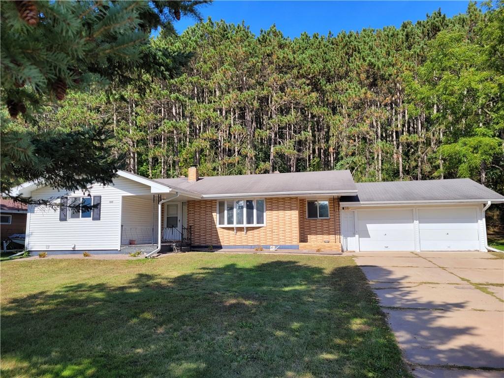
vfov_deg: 53.1
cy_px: 189
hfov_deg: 67.3
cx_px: 252
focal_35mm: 26
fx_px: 379
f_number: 1.8
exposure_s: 1/1580
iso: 40
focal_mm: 5.4
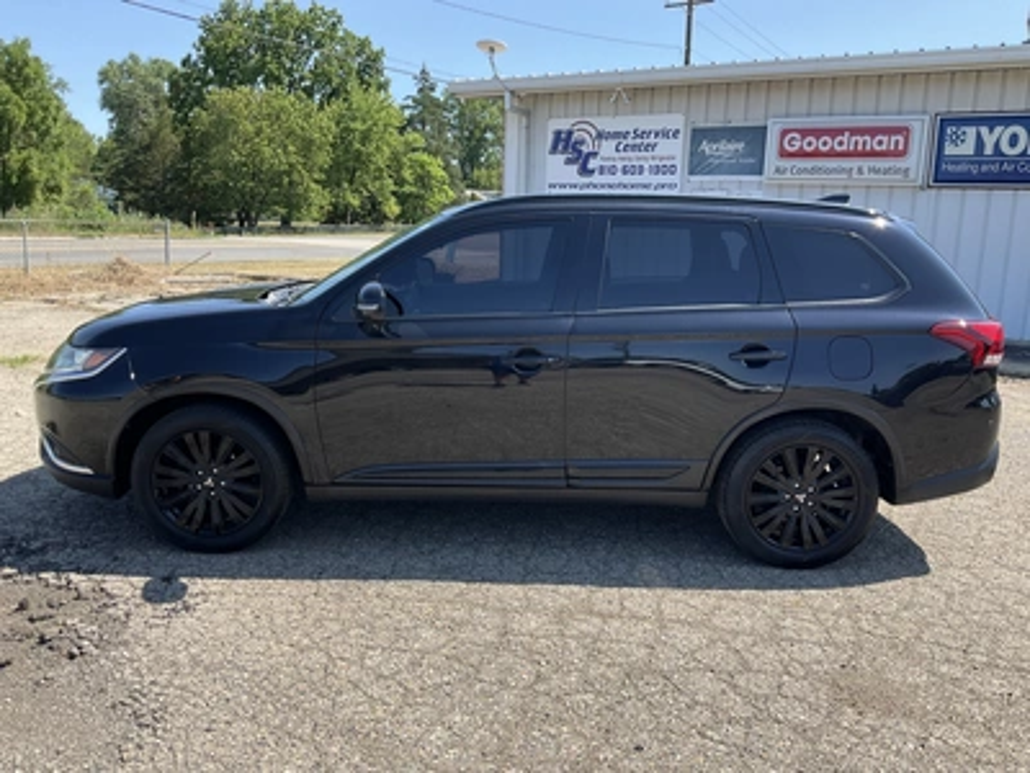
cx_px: 515
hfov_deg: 61.7
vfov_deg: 48.2
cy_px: 386
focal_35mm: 29
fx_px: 863
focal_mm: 3
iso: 25
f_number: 1.8
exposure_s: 1/804
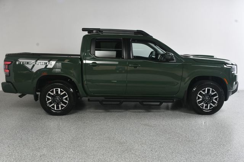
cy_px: 81
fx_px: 230
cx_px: 122
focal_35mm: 34
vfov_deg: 38.8
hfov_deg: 55.8
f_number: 10
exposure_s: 1/160
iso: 100
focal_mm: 23
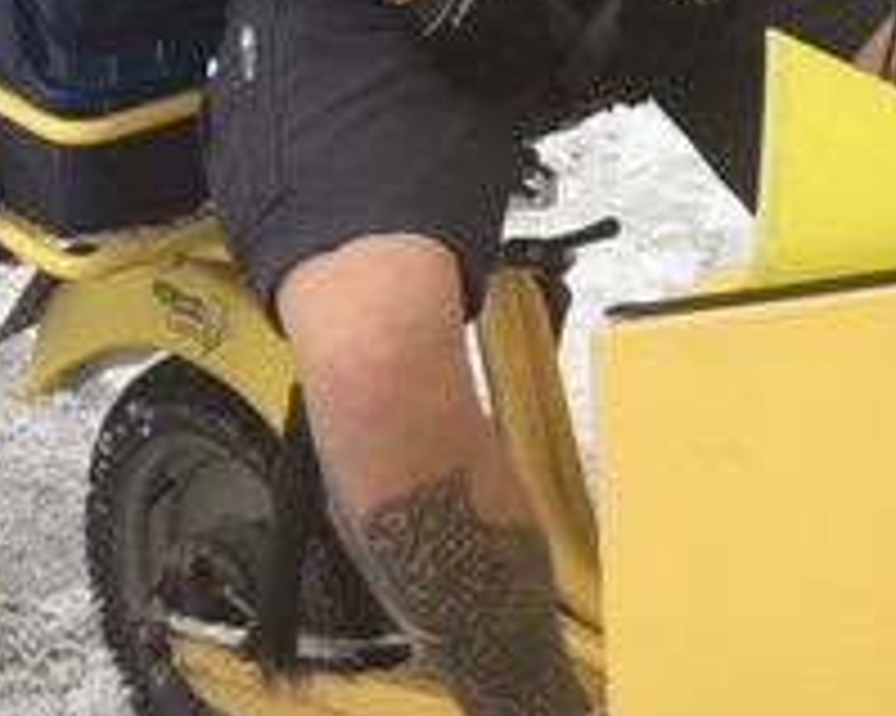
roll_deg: -0.5
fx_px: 2412
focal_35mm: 91
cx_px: 729
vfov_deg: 16.0
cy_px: -212
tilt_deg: -12.9
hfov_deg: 20.8
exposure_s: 1/155
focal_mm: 4.15
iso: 25
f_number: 2.2
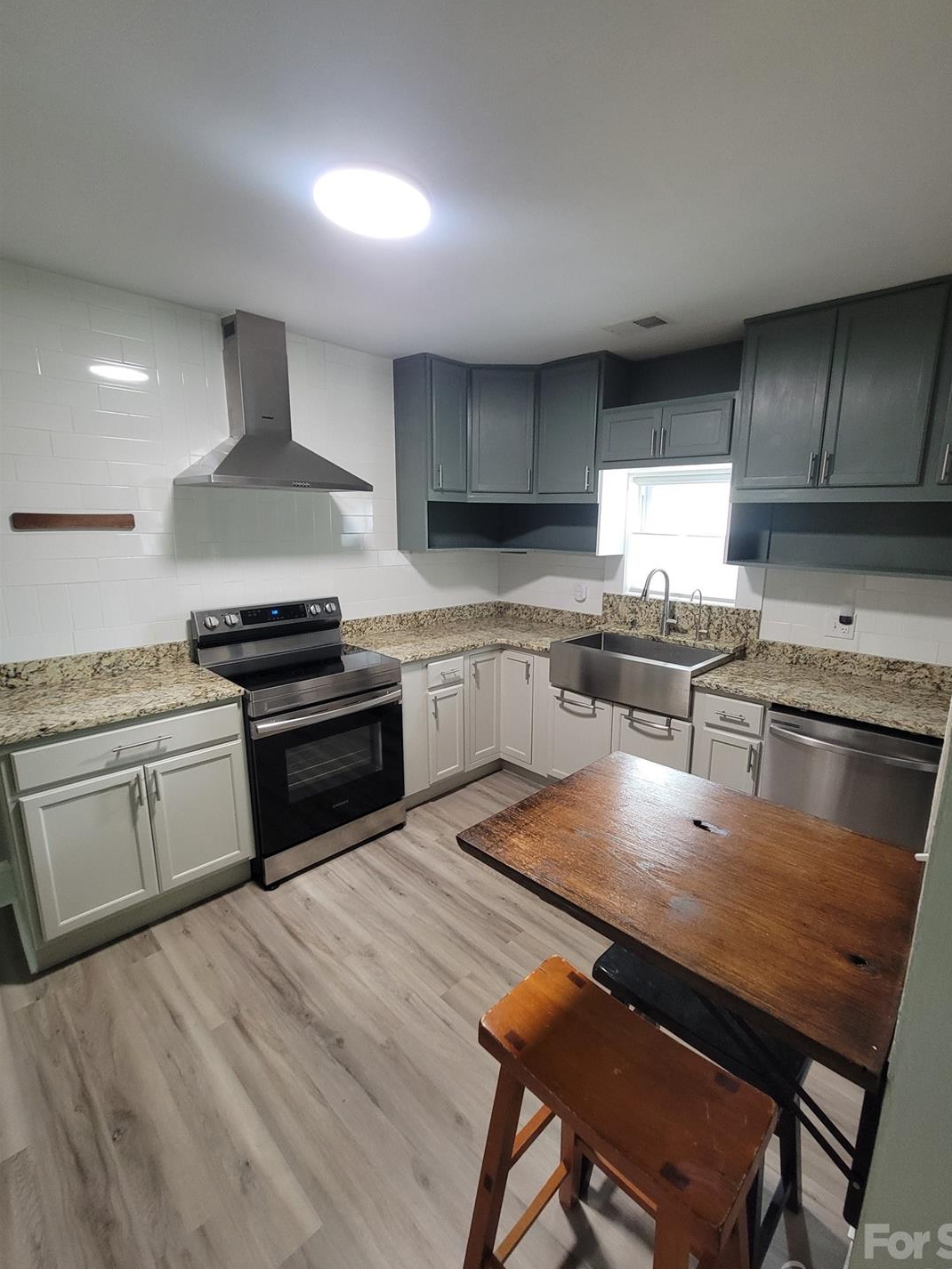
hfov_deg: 85.5
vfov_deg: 102.1
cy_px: 639
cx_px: 512
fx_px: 513
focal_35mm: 14
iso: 400
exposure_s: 1/40
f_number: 2.2
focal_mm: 2.2
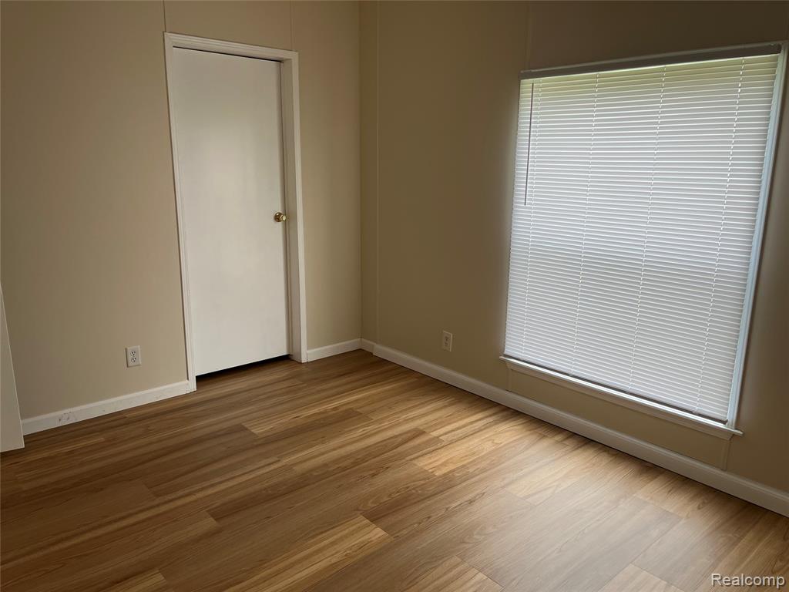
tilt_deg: -13.3
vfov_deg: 53.1
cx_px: 394
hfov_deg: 67.3
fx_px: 593
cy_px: 296
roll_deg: -0.9
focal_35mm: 26
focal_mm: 5.1
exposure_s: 1/170
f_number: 1.6
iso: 40
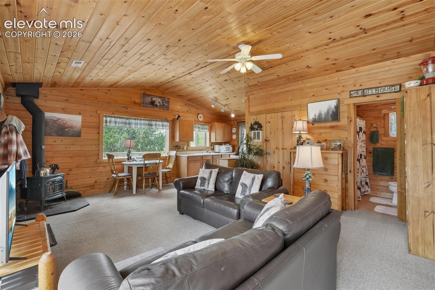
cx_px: 218
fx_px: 181
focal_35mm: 15
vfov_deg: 77.3
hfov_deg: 100.4
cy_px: 145
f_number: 8
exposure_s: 1/8
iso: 800
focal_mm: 10
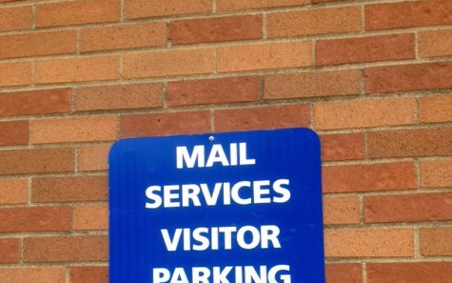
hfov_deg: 40.3
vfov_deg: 24.9
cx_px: 227
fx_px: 616
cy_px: 264
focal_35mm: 50
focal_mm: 4.28
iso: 50
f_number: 2.4
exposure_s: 1/247
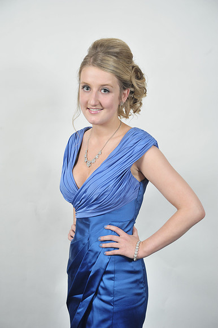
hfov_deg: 17.0
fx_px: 727
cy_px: 164
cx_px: 109
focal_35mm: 80
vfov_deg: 25.4
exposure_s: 1/160
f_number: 7.1
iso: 1000
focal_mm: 80
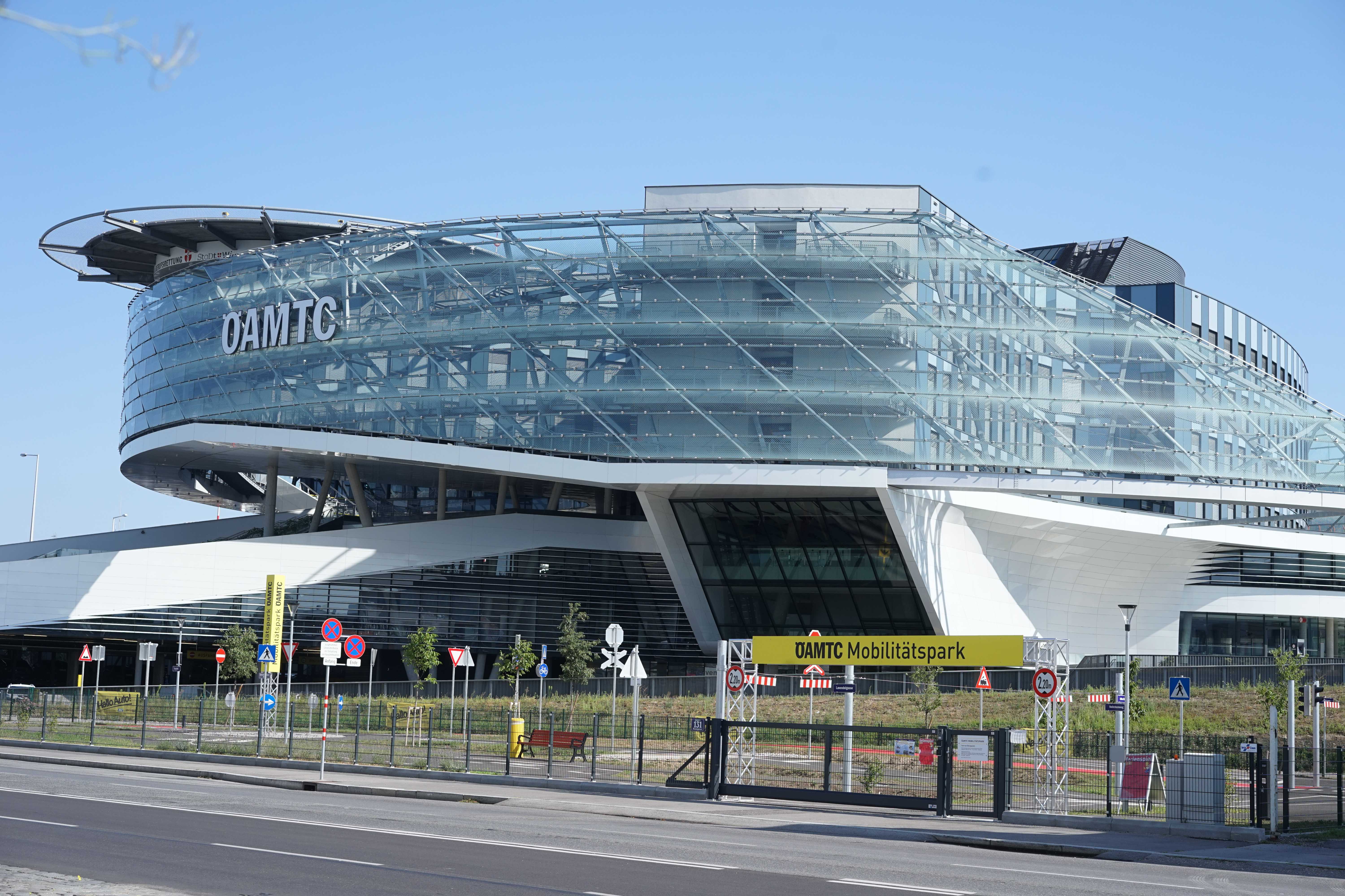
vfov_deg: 24.6
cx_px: 672
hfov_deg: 36.2
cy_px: 448
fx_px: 2055
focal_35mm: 55
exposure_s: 1/400
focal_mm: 55
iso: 200
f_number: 8
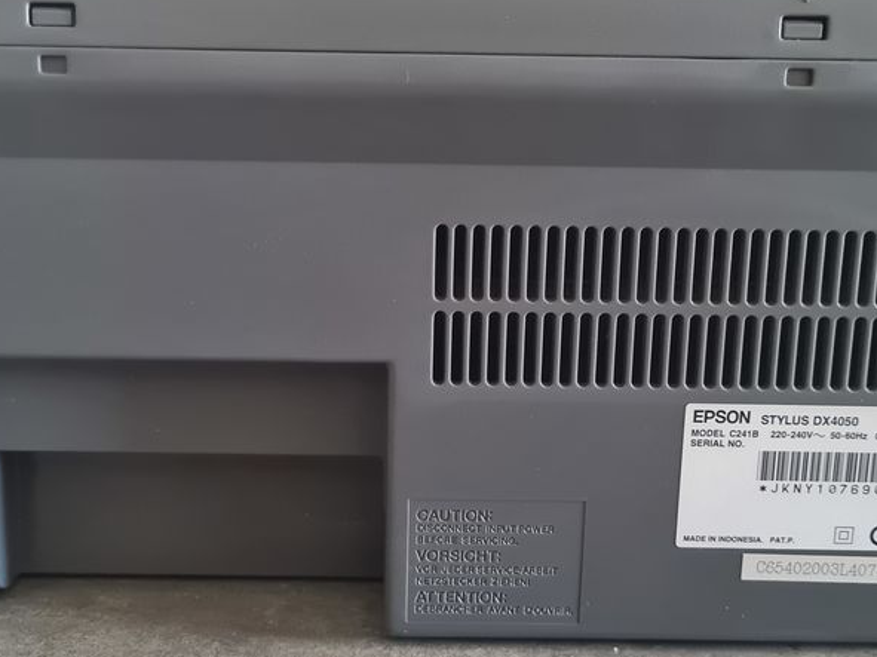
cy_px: 298
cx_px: 392
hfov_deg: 42.9
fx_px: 1115
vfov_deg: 32.8
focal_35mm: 44
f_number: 1.8
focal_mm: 5.4
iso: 1000
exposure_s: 1/24
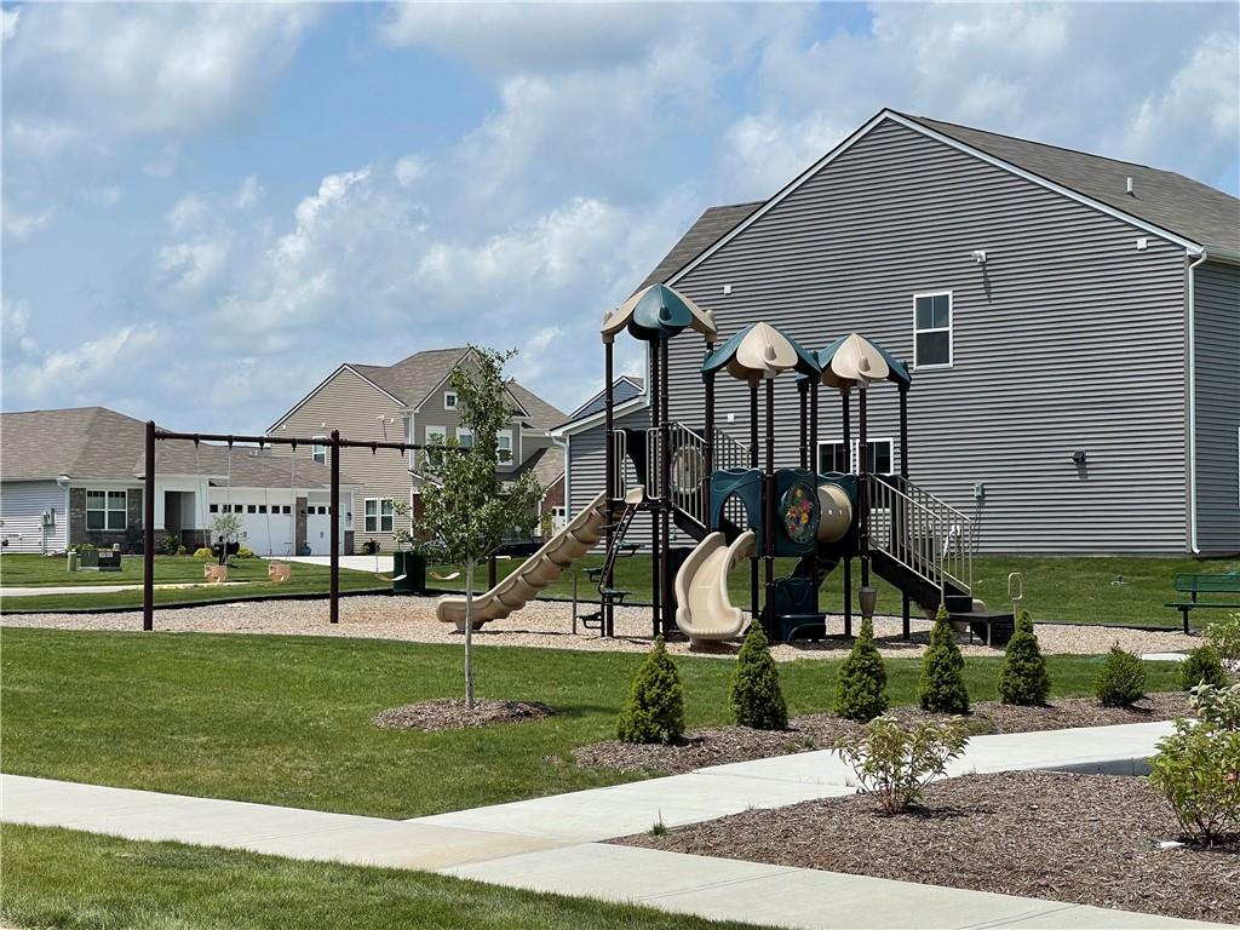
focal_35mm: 64
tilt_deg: +2.0
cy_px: 465
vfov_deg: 22.9
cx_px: 620
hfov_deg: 30.3
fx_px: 2293
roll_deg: +0.1
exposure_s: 1/2222
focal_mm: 7.5
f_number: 2.2
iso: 20
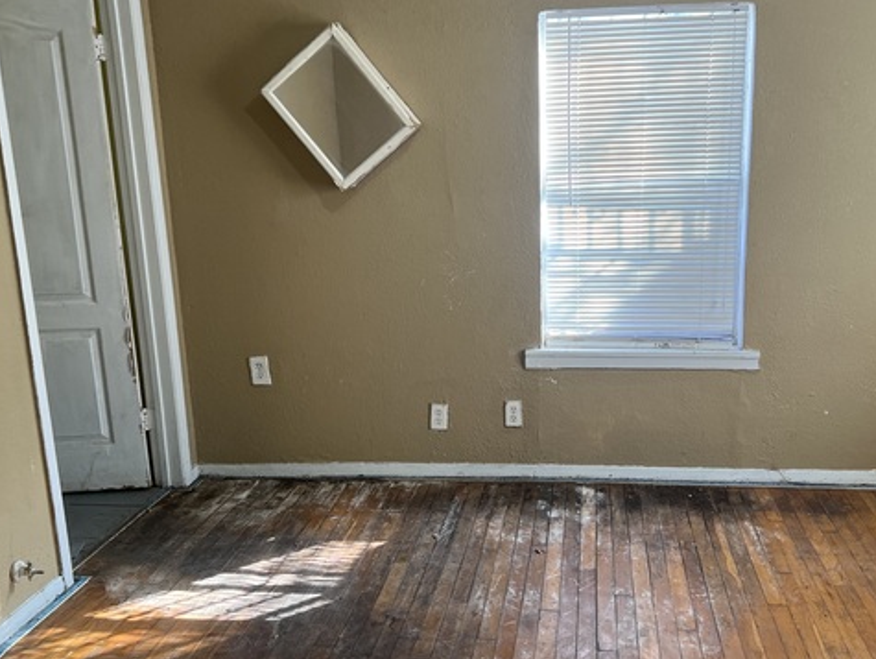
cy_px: 338
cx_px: 502
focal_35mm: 35
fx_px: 886
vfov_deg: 40.7
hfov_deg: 52.4
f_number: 1.5
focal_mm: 5.7
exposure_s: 1/120
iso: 80
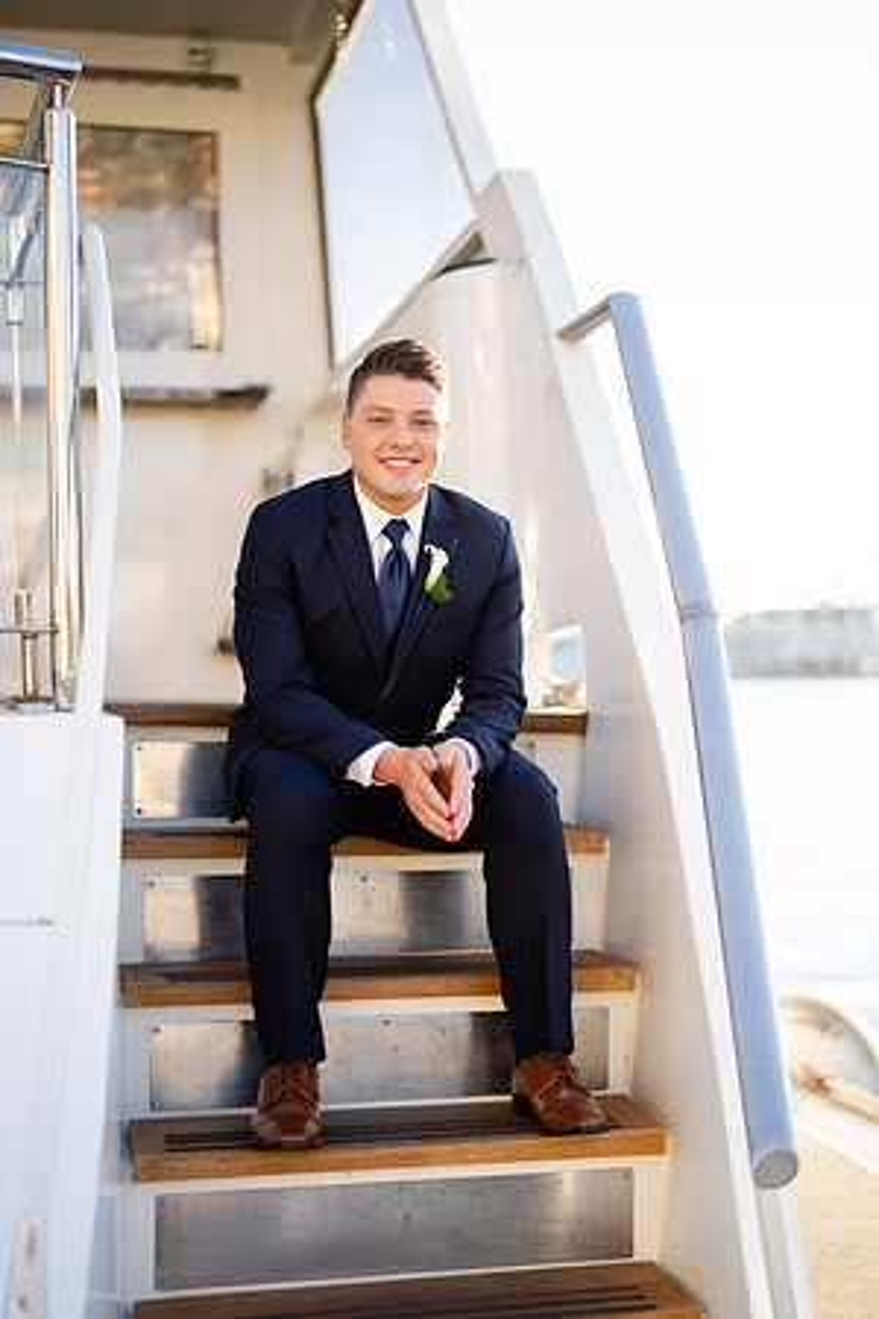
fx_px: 1831
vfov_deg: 39.6
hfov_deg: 27.0
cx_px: 440
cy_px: 660
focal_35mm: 50
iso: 160
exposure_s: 1/1600
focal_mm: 50
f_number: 1.4
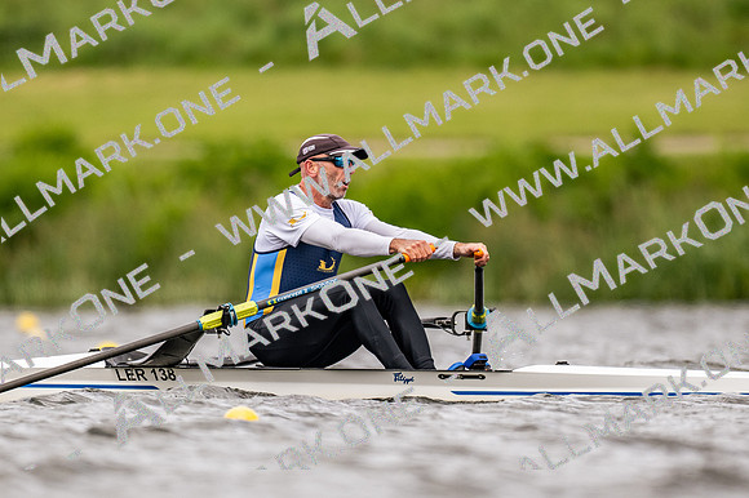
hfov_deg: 2.3
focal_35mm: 900
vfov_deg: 1.5
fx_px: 18714
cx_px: 374
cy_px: 249
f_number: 4
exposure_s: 1/2500
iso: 560
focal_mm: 600
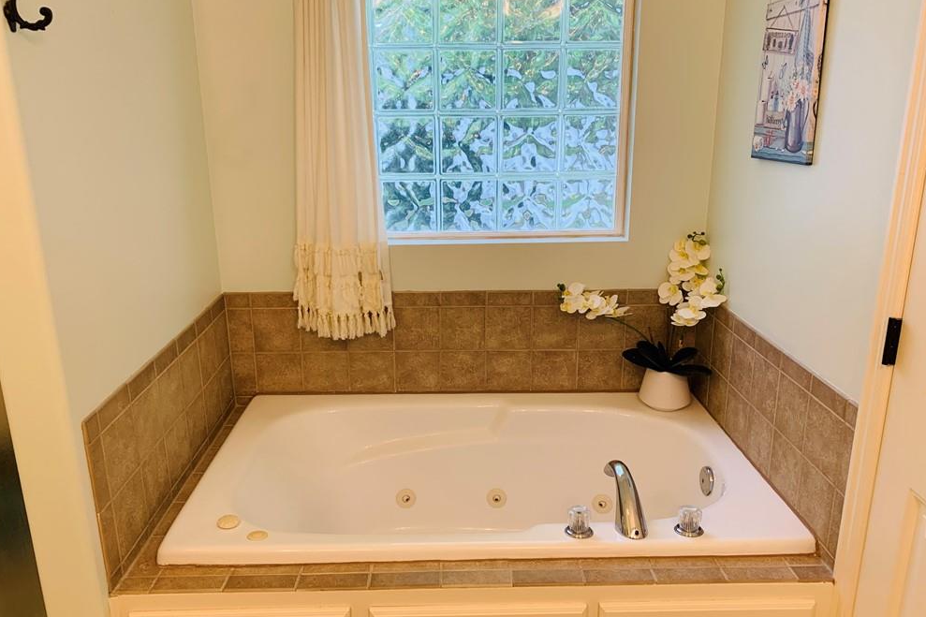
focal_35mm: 28
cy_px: 310
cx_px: 455
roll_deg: +0.4
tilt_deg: -15.6
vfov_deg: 46.4
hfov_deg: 65.5
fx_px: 720
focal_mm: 4.25
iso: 50
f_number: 1.8
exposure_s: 1/60
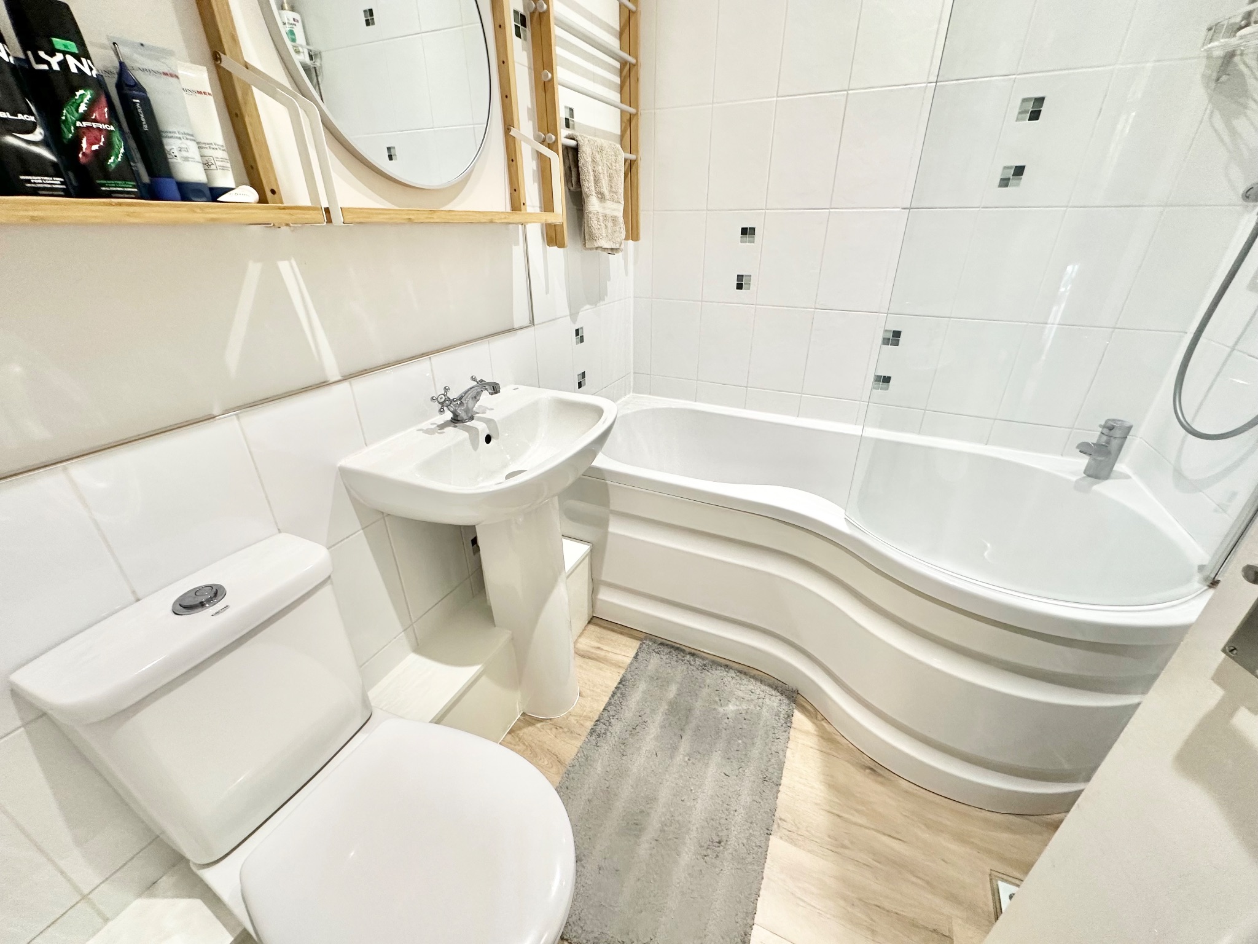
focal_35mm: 14
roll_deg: +0.2
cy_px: 472
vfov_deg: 85.7
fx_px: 509
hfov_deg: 102.1
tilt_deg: -26.1
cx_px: 629
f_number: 2.2
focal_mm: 2.22
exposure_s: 1/50
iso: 160
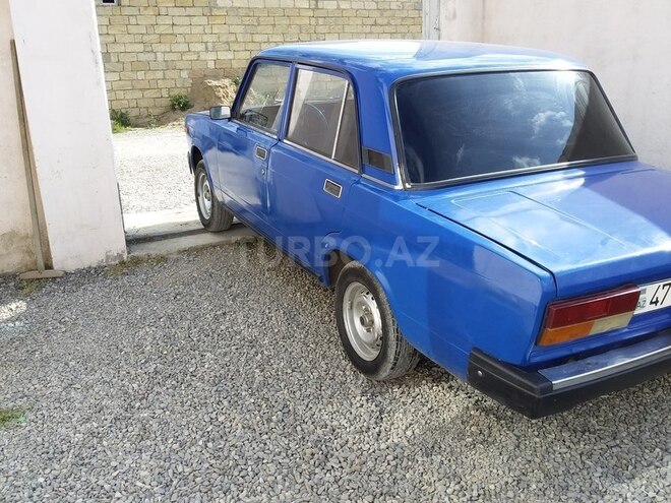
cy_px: 252
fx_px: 601
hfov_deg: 58.4
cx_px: 336
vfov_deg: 45.4
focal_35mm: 31
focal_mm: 3.3
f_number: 2.2
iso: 40
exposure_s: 1/530
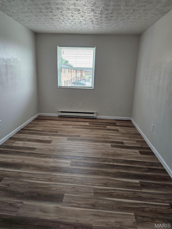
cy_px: 110
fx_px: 159
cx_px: 83
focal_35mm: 24
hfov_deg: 56.8
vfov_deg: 71.6
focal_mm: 6.3
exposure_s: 1/120
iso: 100
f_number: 1.7
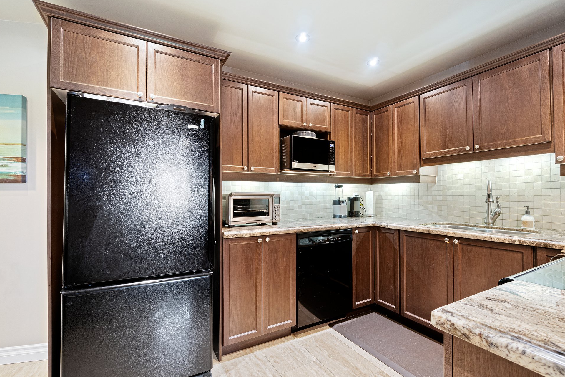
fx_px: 251
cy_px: 178
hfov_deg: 96.7
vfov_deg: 73.7
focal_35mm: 16
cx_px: 288
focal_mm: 10
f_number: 6.3
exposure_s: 1
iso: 640
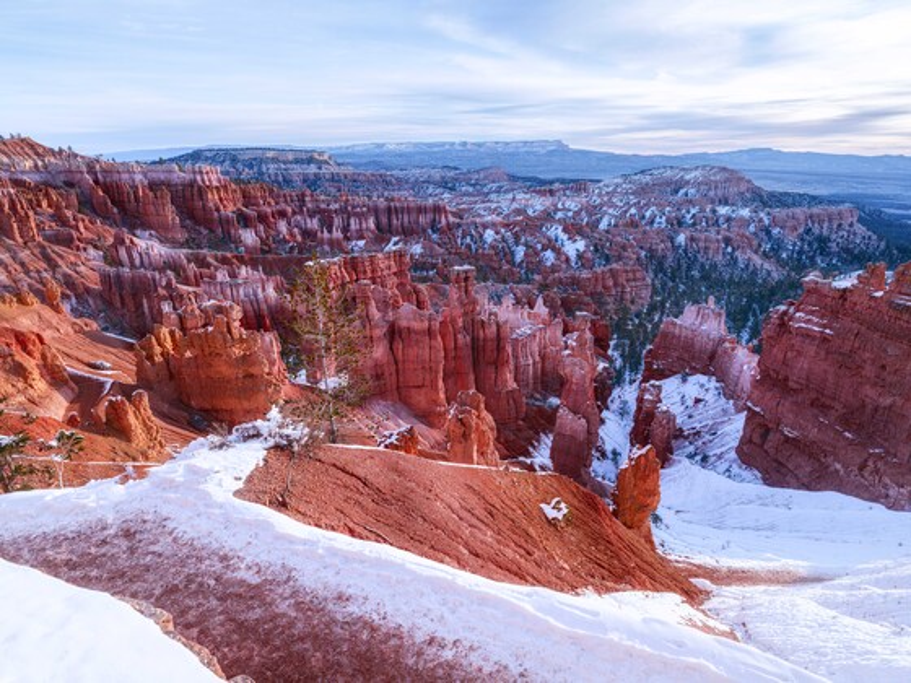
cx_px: 456
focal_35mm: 18
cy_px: 342
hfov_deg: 87.8
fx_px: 474
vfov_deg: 71.6
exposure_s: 1/60
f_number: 11
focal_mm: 23
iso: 100
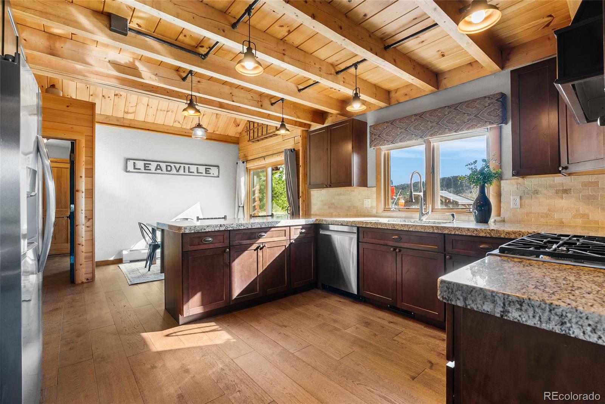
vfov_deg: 73.8
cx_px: 302
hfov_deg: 96.7
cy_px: 202
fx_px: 269
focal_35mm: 16
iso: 200
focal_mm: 16
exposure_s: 1/2
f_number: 8
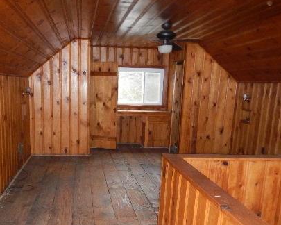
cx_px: 110
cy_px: 153
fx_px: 308
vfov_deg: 39.6
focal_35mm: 37
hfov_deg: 48.7
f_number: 2.8
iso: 720
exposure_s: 1/30
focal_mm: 4.3
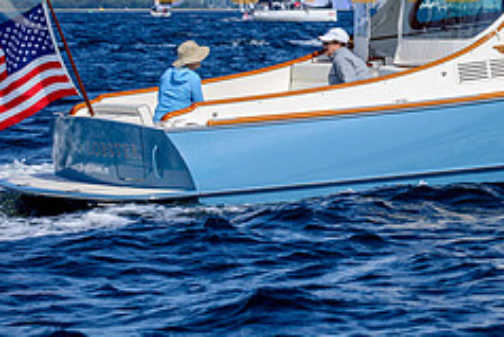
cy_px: -41
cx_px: 591
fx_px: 4623
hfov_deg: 6.2
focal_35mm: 330
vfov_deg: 4.2
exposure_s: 1/2000
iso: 250
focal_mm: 130
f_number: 5.6
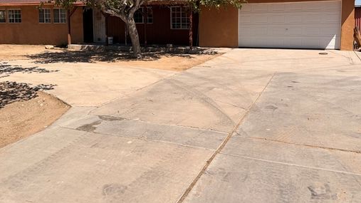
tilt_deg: -5.0
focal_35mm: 33
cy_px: 46
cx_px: 170
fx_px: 316
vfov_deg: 34.7
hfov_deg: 59.5
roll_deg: +1.0
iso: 80
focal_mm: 6.76
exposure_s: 1/8130
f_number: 1.78
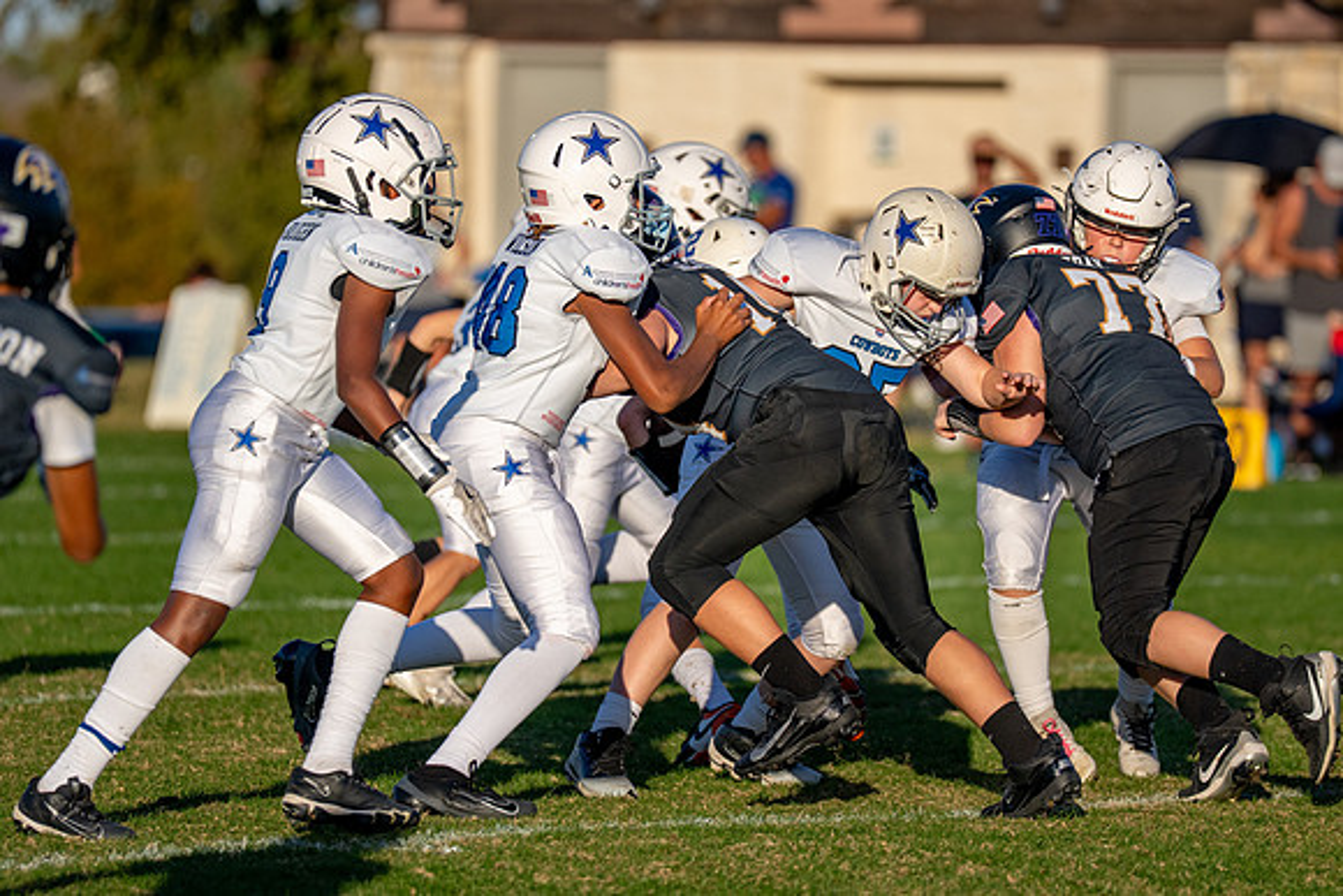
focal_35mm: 337
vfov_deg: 4.1
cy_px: 395
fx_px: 12564
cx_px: 790
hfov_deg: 6.1
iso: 200
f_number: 2.8
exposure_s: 1/5000
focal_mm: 200
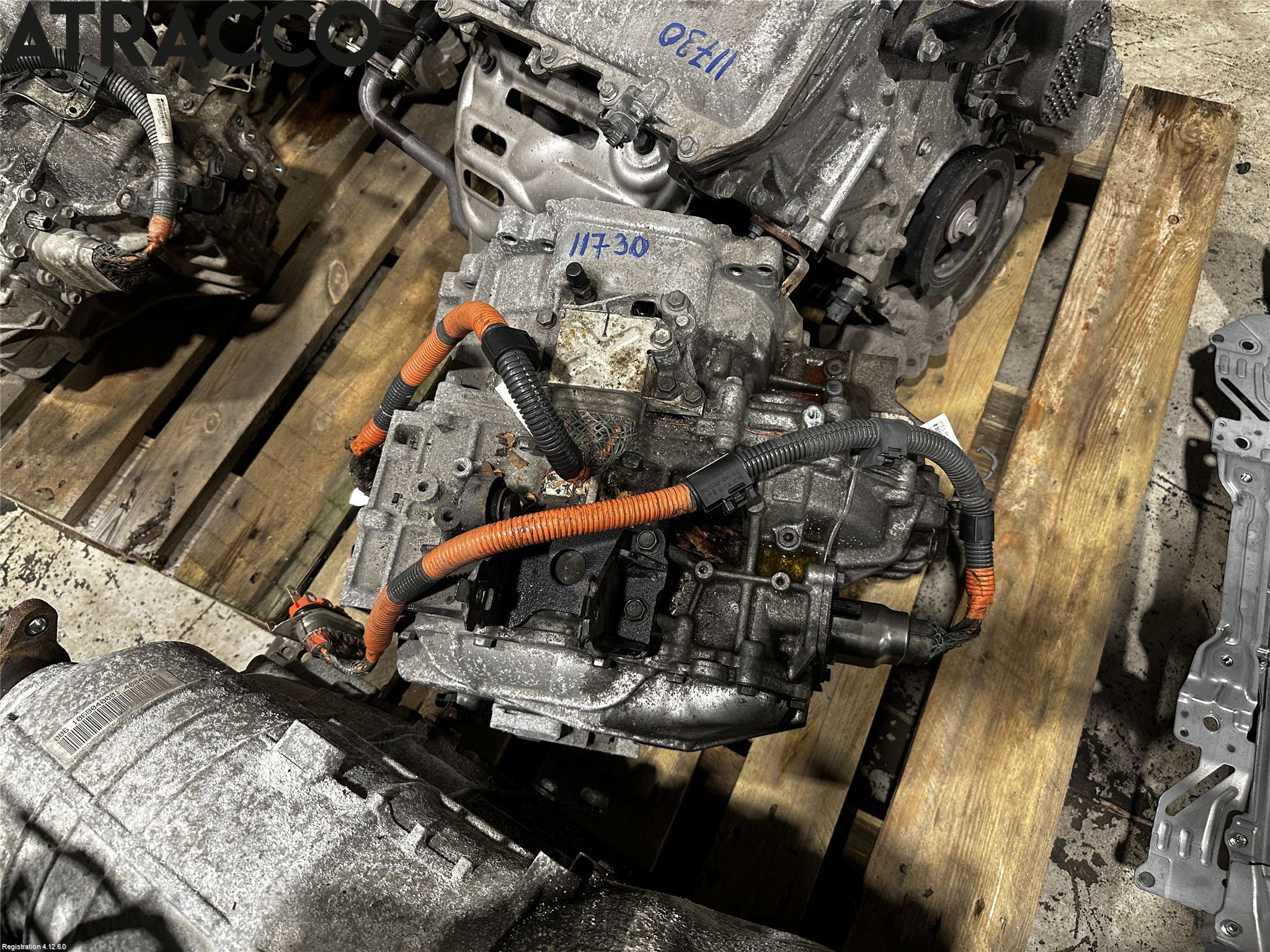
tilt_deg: -61.8
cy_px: 476
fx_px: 881
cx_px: 635
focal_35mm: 24
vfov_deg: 56.8
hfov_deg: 71.6
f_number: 1.78
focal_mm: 6.86
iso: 200
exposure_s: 1/100
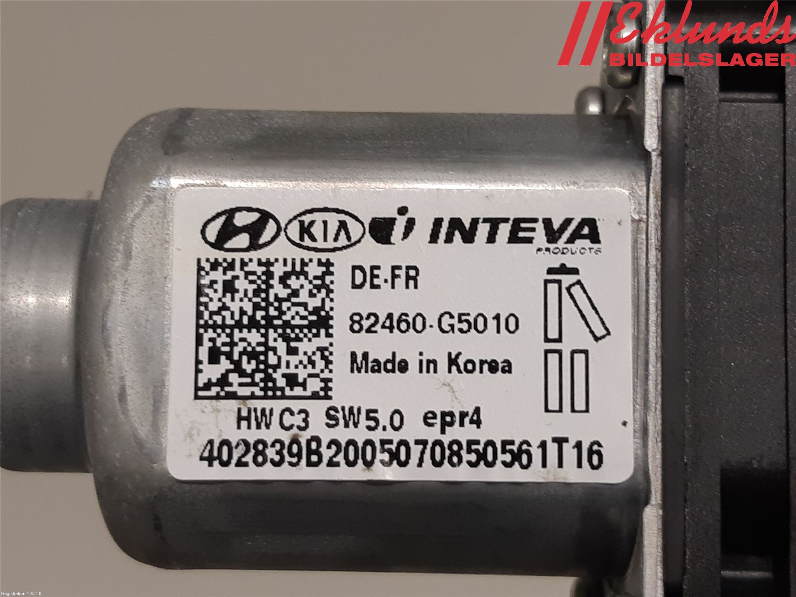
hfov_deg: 67.3
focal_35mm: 26
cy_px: 298
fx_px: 598
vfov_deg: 53.1
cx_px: 398
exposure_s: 1/50
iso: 64
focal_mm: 3.93
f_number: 1.7
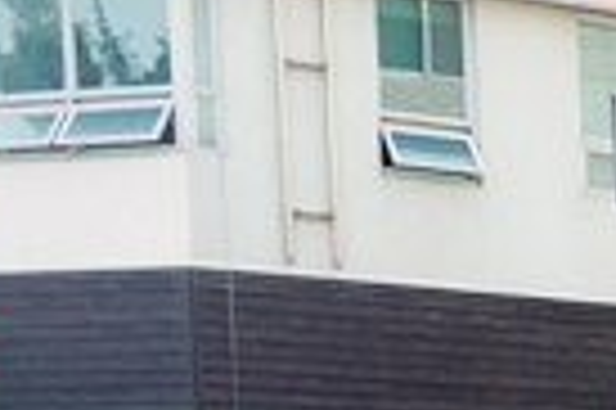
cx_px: 1299
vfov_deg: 8.3
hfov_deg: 11.7
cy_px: 912
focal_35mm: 154
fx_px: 2632
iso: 25
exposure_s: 1/390
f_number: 2.2
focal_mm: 4.15
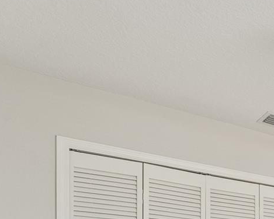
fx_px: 407
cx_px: 394
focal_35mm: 50
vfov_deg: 25.0
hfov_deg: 27.6
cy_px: 303
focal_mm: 15.7
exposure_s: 1/80
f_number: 10
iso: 800
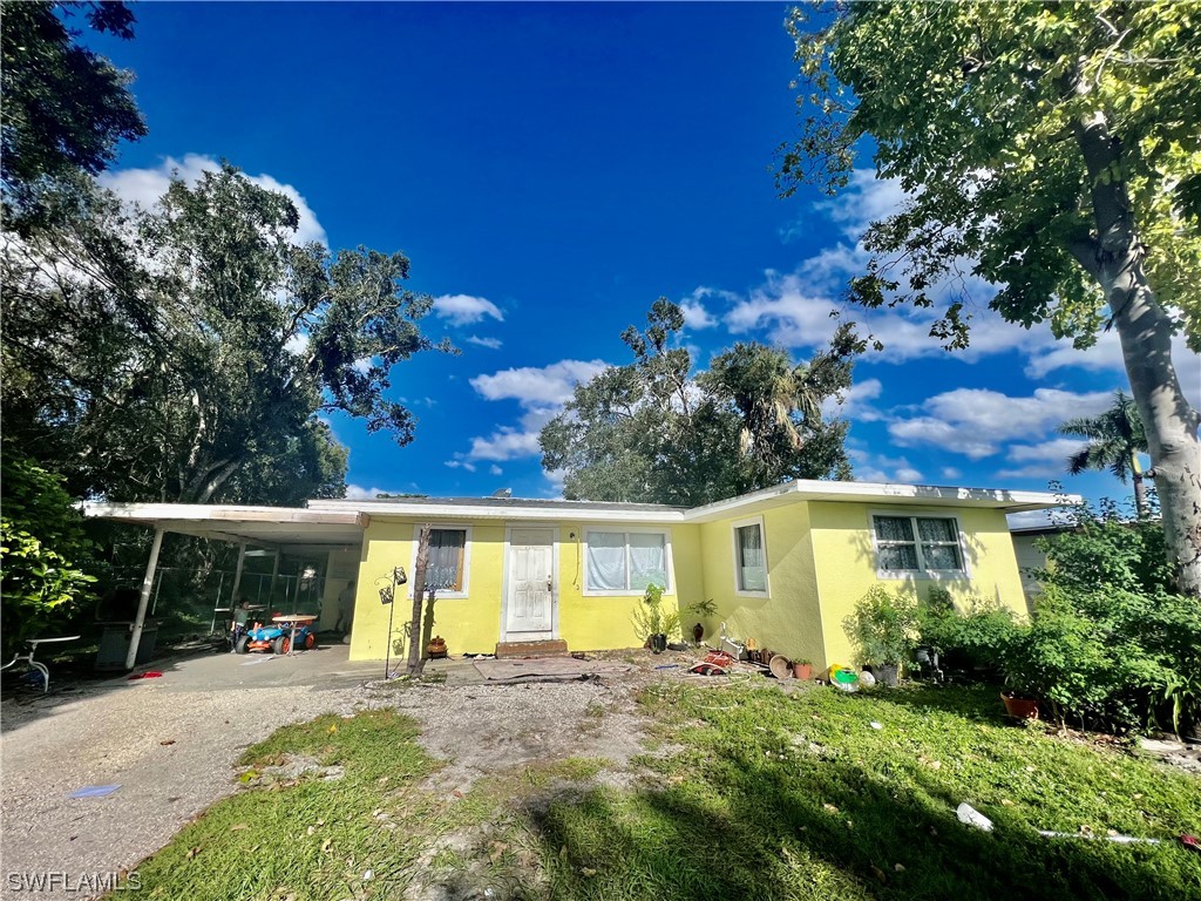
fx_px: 451
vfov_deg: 89.9
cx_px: 600
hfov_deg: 106.2
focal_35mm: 13
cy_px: 450
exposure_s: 1/3774
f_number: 1.8
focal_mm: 1.57
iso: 32
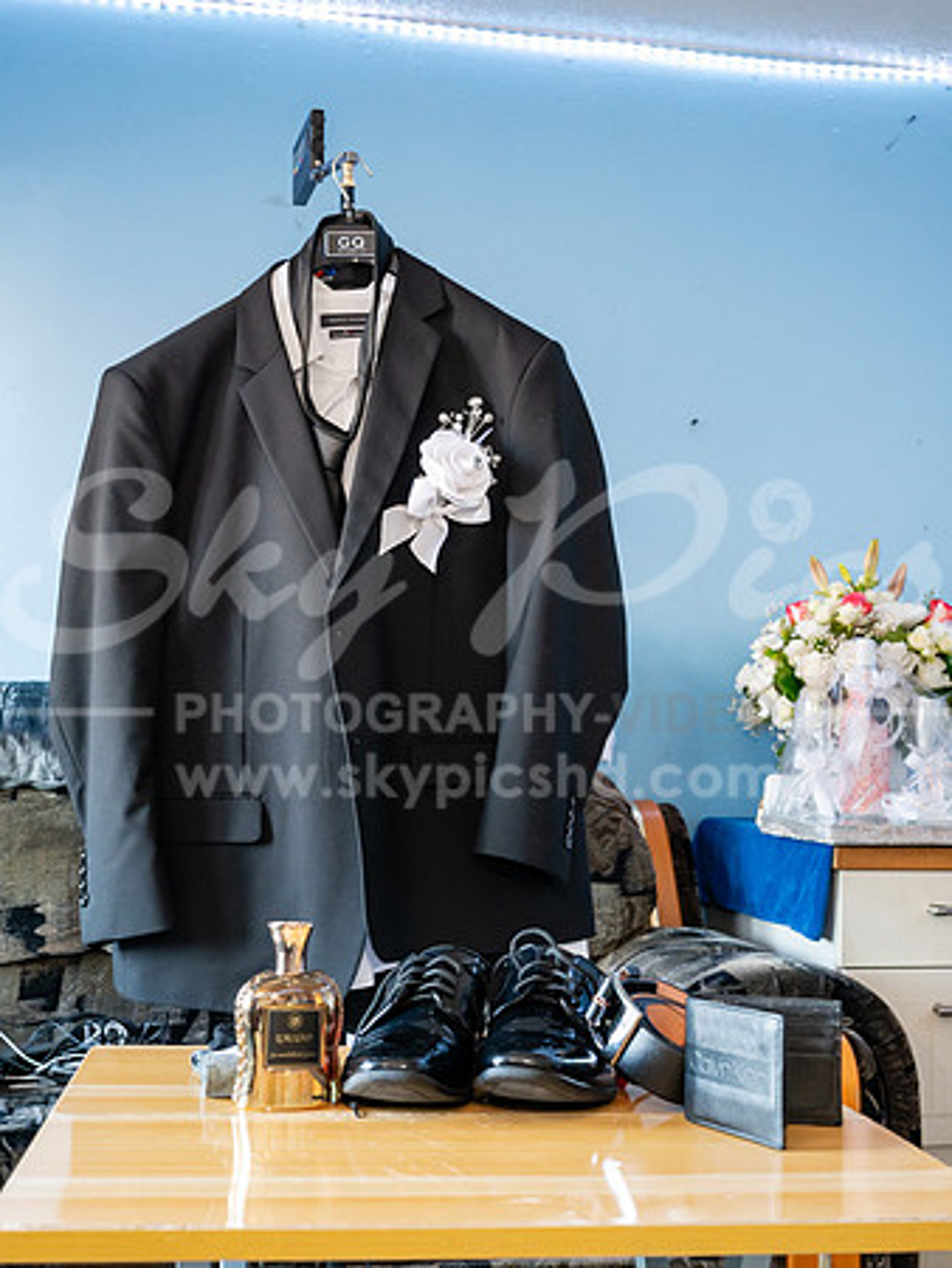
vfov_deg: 39.6
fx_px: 1758
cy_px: 634
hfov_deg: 30.3
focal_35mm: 48
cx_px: 476
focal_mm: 24
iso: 800
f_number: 4
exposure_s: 1/25
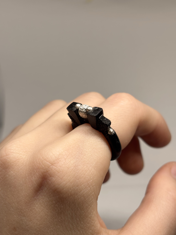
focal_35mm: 52
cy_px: 118
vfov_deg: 36.8
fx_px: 353
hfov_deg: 28.0
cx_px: 88
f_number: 1.6
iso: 32
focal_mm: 6
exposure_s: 1/165
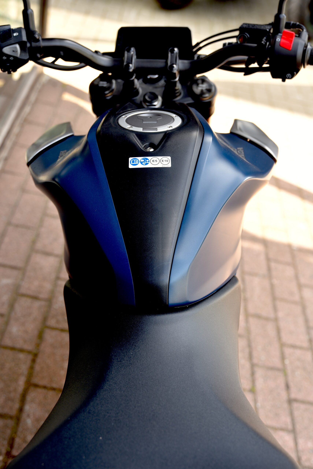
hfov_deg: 27.0
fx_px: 651
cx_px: 156
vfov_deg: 39.6
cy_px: 234
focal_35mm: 50
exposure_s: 1/60
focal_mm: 50
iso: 100
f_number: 4
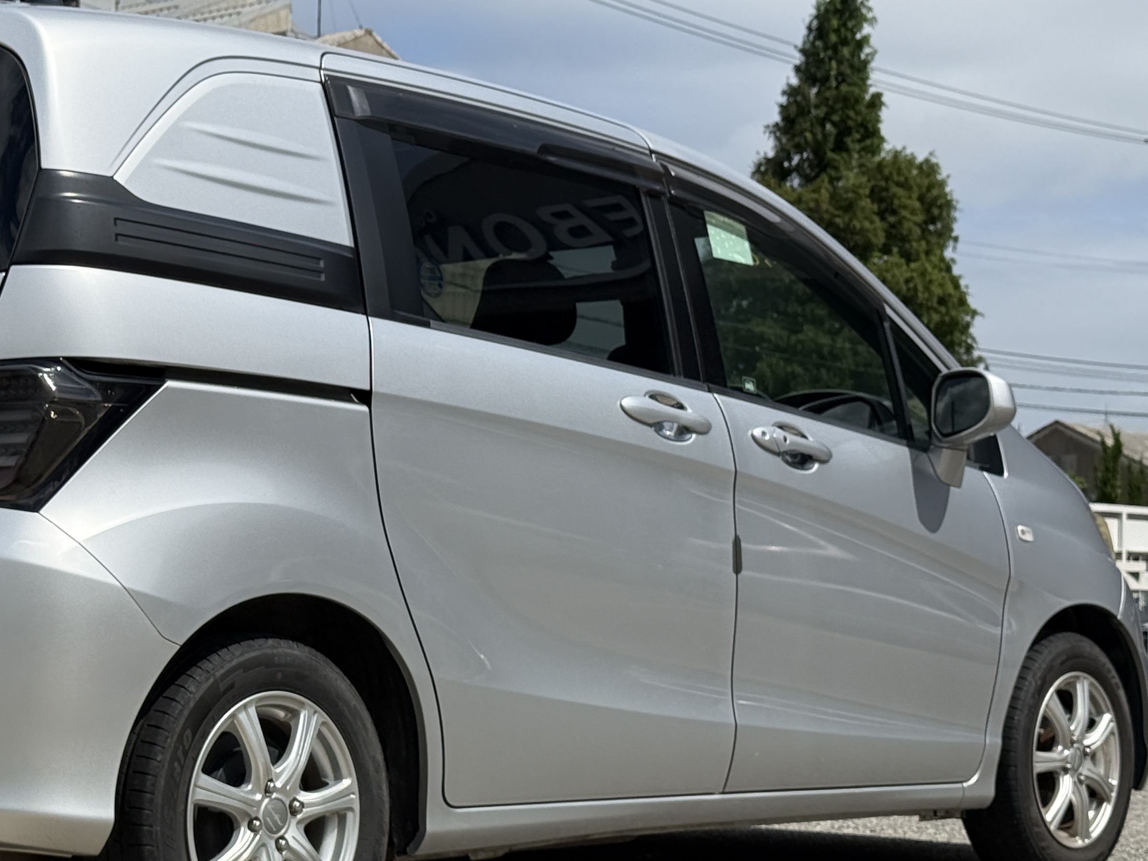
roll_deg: -0.6
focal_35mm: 81
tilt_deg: +3.0
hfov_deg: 23.9
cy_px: 521
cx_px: 314
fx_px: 2686
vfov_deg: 18.2
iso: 100
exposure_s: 1/11364
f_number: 1.78
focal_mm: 6.76
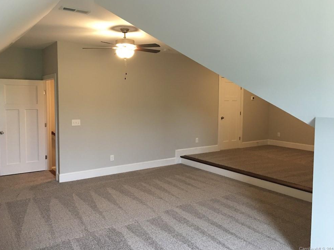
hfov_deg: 60.0
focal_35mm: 30
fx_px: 289
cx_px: 165
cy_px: 123
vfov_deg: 46.8
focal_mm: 4.15
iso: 80
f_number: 2.2
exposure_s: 1/15
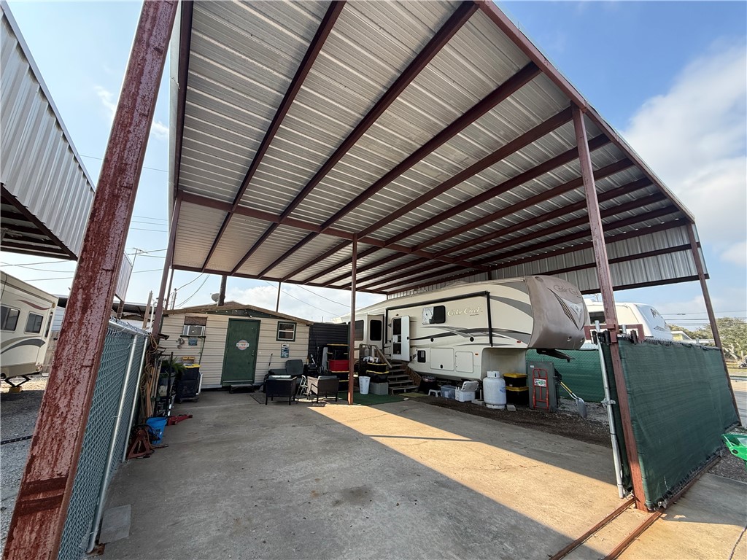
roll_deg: -1.2
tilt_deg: +14.3
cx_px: 374
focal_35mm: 14
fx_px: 302
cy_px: 280
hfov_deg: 102.1
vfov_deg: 85.7
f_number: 2.2
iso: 64
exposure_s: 1/559
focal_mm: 2.22
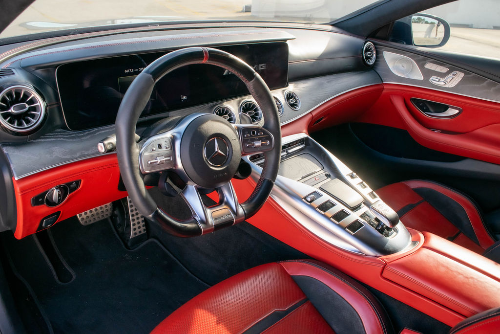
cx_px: 250
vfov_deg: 47.9
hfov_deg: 67.4
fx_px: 375
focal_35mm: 27
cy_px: 167
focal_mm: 18
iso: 400
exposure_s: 1/160
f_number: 6.3
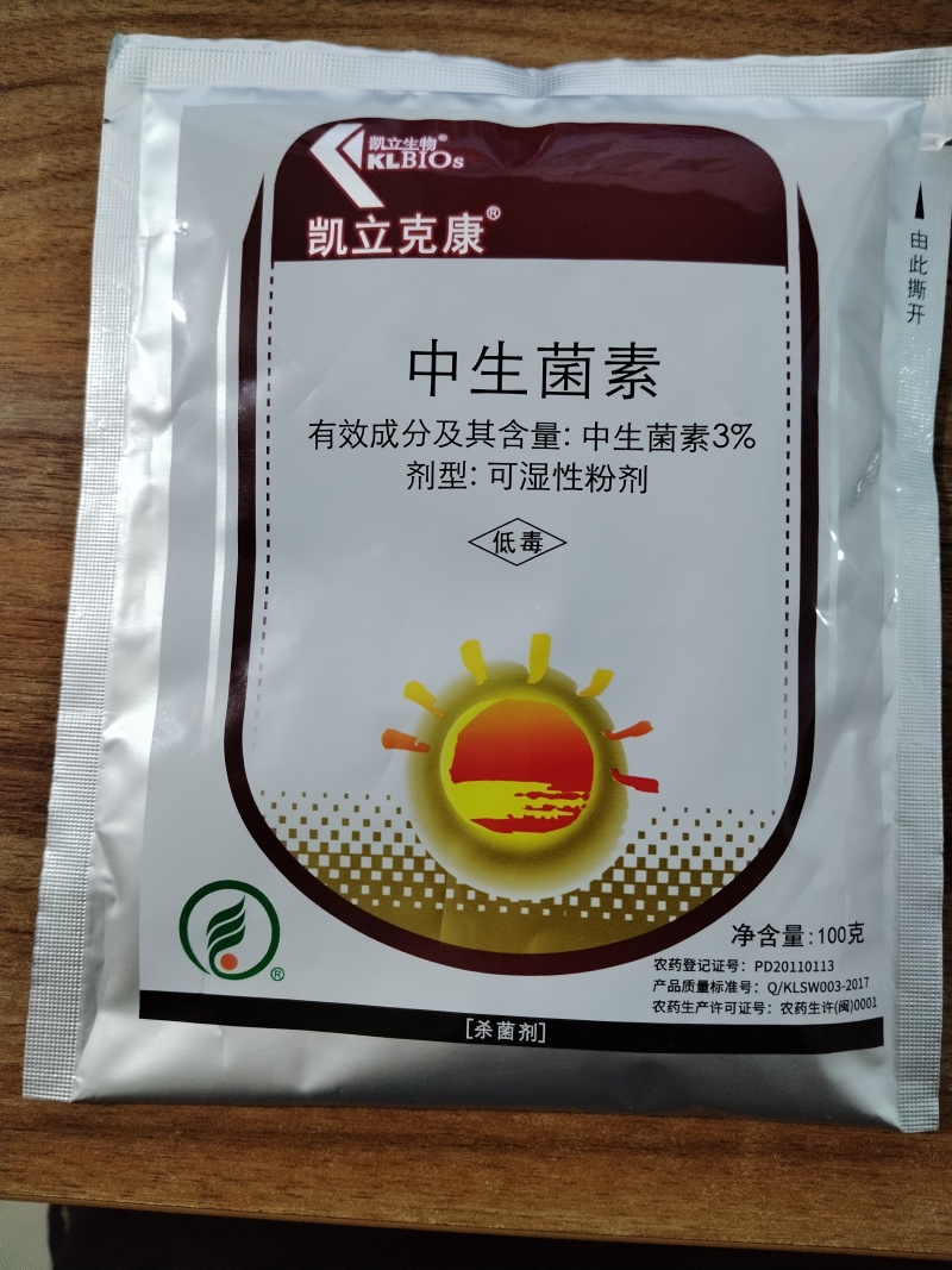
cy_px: 635
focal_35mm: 26
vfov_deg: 67.3
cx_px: 476
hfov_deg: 53.1
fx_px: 954
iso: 617
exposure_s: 1/33.3
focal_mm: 4.25
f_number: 1.8
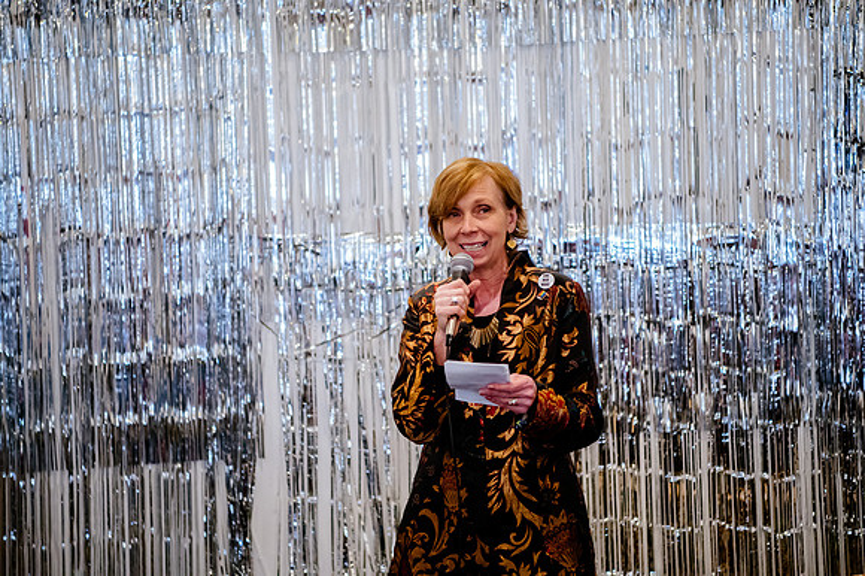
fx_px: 1681
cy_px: 288
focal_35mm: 70
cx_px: 432
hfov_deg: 28.9
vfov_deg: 19.4
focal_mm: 70
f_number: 2.8
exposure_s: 1/80
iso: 6400
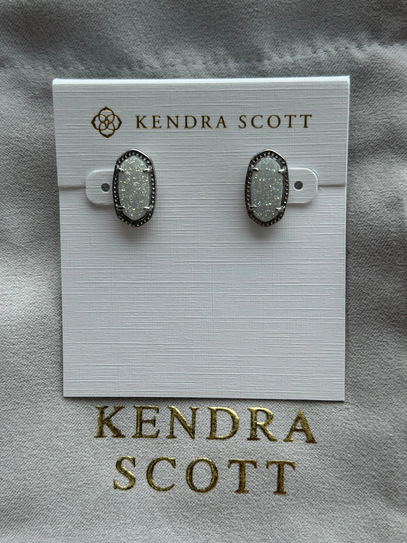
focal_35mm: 48
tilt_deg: -68.5
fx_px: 752
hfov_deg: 30.3
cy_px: 272
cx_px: 204
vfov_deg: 39.7
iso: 64
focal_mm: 6.76
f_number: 1.78
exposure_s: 1/506
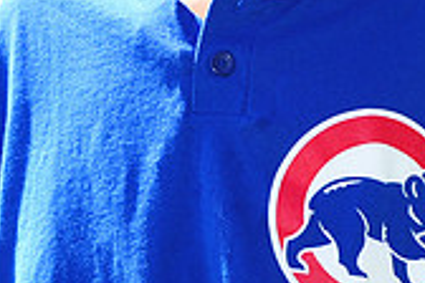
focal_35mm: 571
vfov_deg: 2.4
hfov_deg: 3.6
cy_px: -169
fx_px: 6740
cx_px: 240
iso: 200
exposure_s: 1/640
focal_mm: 165
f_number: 4.5
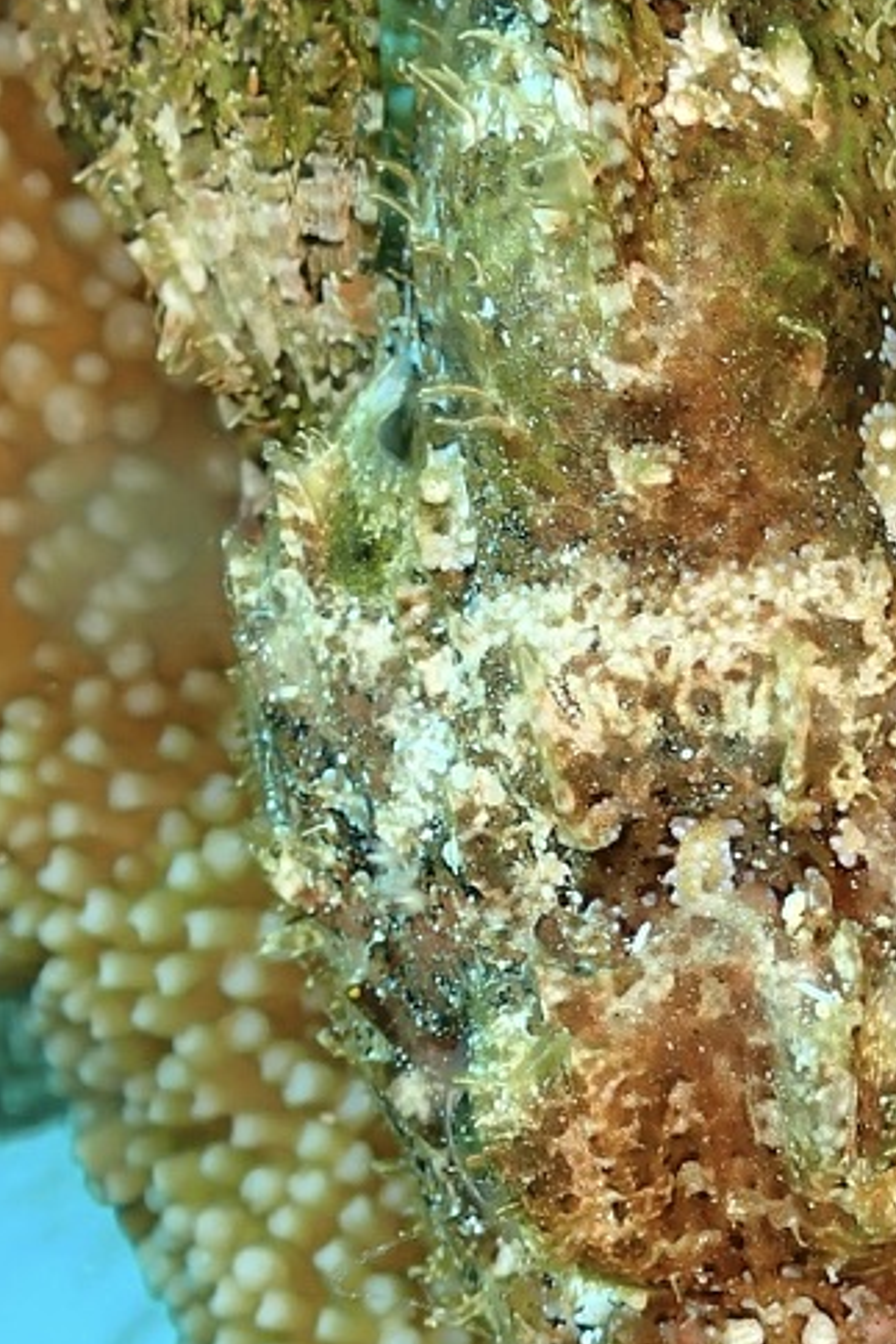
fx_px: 2462
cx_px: 793
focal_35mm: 66
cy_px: 489
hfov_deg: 20.2
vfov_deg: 30.4
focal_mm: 5.4
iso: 100
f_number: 3.2
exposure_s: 1/250
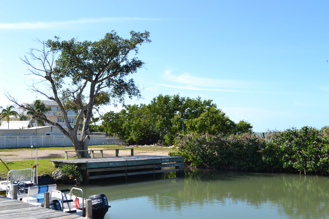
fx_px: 356
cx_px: 164
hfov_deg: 49.6
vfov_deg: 34.2
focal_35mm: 39
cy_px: 110
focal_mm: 26
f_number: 7.1
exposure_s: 1/200
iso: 100
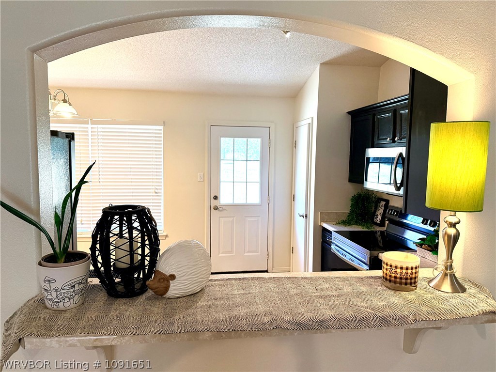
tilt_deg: -4.7
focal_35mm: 24
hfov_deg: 71.6
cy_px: 186
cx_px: 248
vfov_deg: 56.8
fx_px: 344
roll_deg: -1.8
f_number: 1.78
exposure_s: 1/209
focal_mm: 6.76
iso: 200
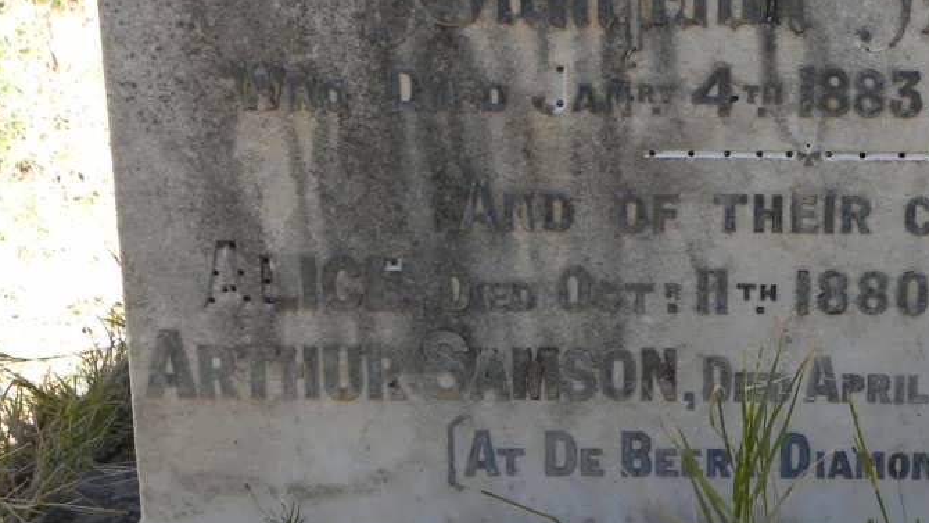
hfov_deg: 25.7
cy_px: 164
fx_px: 1971
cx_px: 825
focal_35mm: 80
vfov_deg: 15.1
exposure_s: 1/107
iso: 64
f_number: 4
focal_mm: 7.3
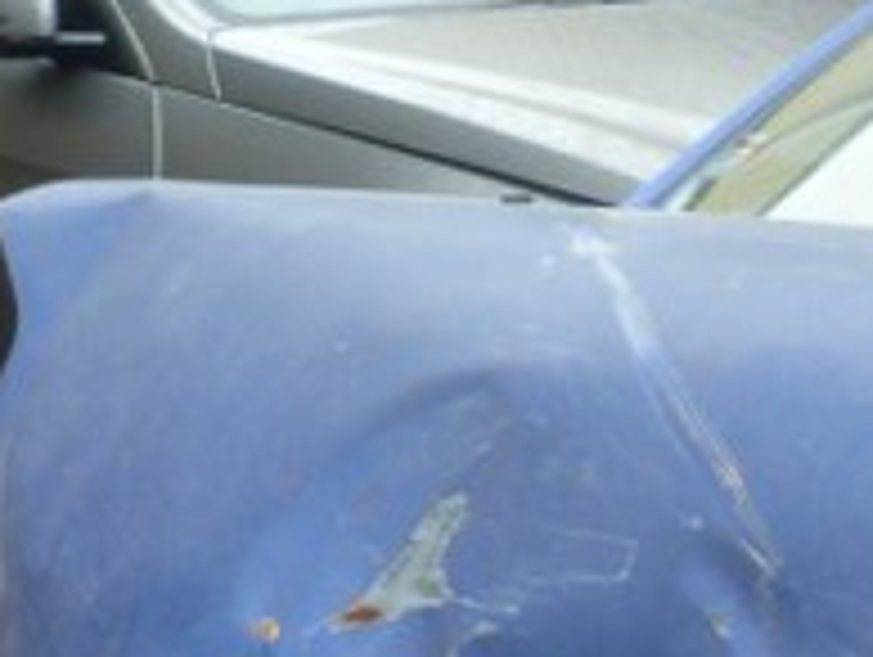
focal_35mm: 103
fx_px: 2601
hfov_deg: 16.1
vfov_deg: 13.8
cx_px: 1575
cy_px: 882
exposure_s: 1/125
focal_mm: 4.5
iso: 80
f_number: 3.6
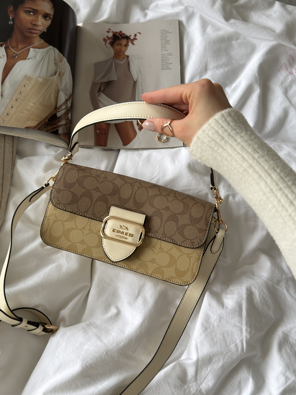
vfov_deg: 52.6
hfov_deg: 40.7
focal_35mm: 35
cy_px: 198
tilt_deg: -68.0
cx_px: 148
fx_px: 399
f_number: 1.78
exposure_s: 1/121
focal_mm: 6.76
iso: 80
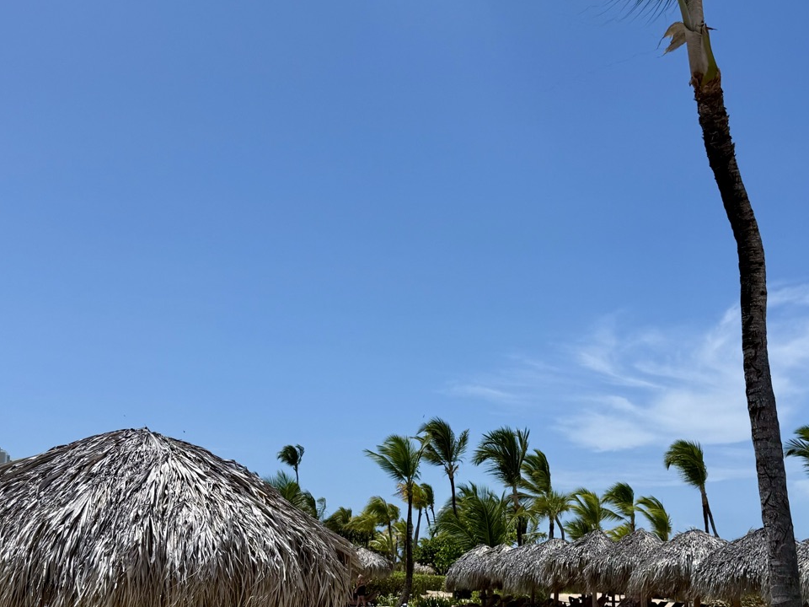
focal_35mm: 45
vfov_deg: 31.9
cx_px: 414
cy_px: 405
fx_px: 1052
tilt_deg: +9.7
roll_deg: -0.3
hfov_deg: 42.1
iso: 80
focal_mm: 6.76
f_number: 1.78
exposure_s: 1/9091
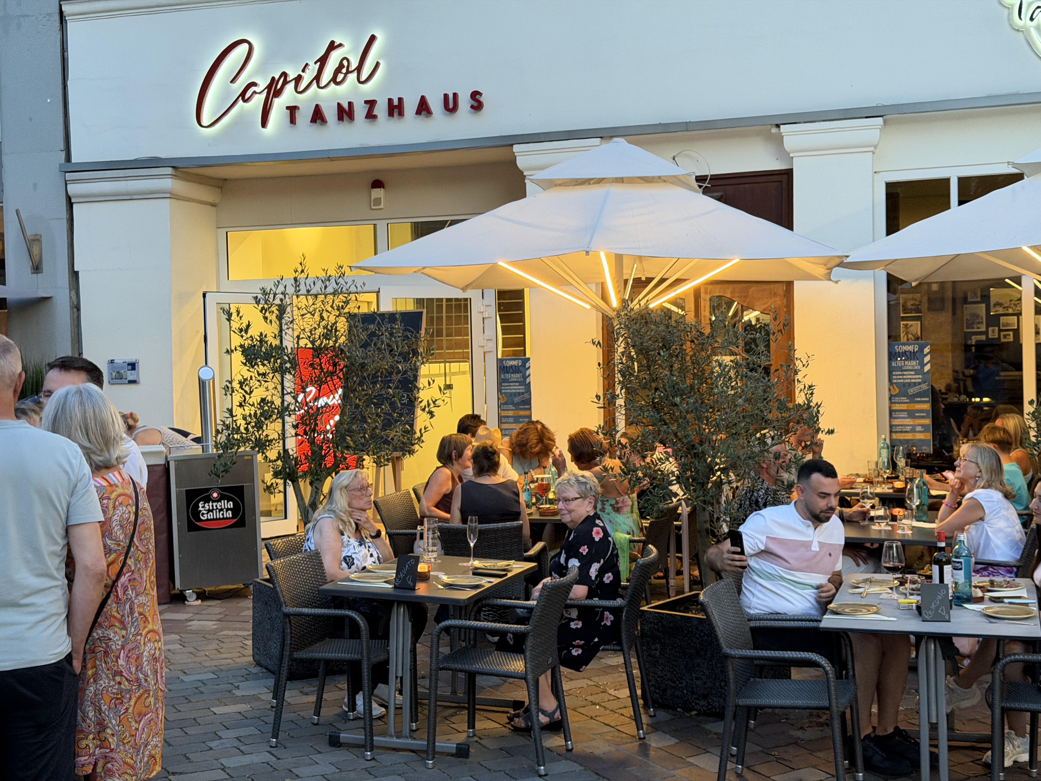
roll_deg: +1.4
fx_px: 1443
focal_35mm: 48
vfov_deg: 30.3
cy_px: 390
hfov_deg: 39.7
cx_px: 520
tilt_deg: +0.4
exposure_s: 1/33
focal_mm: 6.76
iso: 250
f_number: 1.78
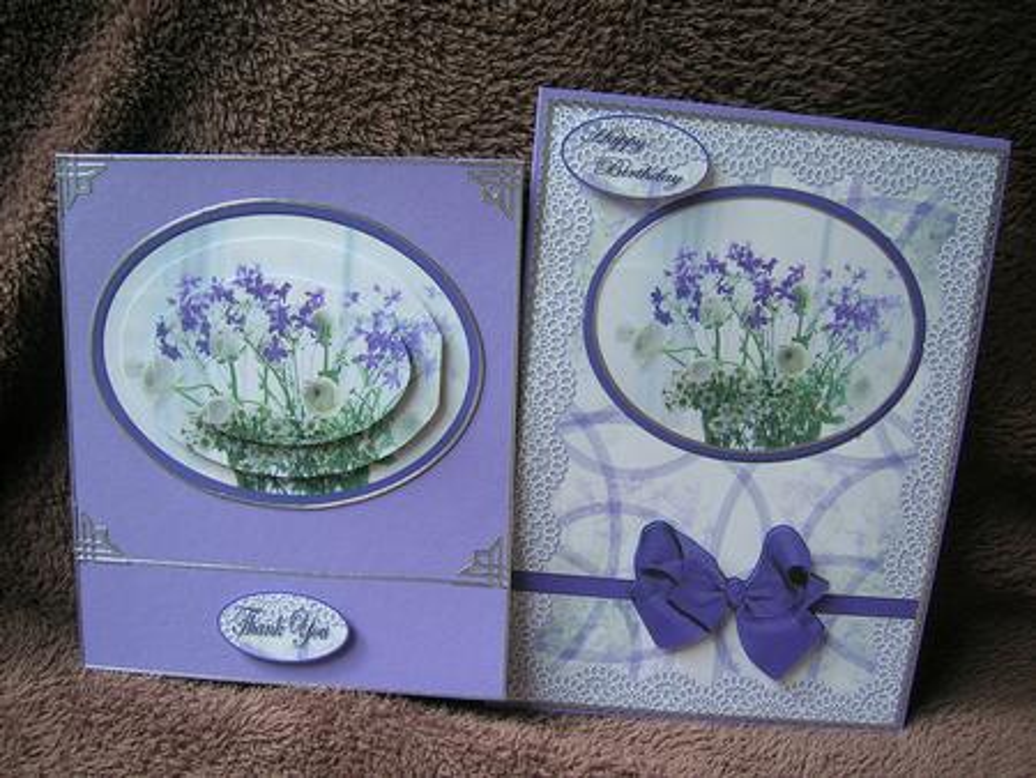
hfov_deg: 52.6
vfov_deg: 40.7
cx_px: 518
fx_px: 1048
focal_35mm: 35
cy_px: 389
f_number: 2.8
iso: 50
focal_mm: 5.4
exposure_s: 1/112
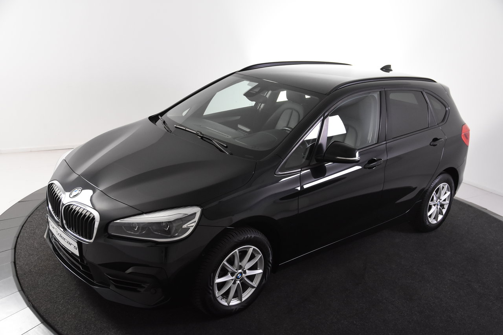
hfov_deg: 53.1
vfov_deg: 36.9
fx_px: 503
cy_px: 168
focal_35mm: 36
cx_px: 252
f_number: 4.5
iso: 1600
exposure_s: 1/80
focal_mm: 24
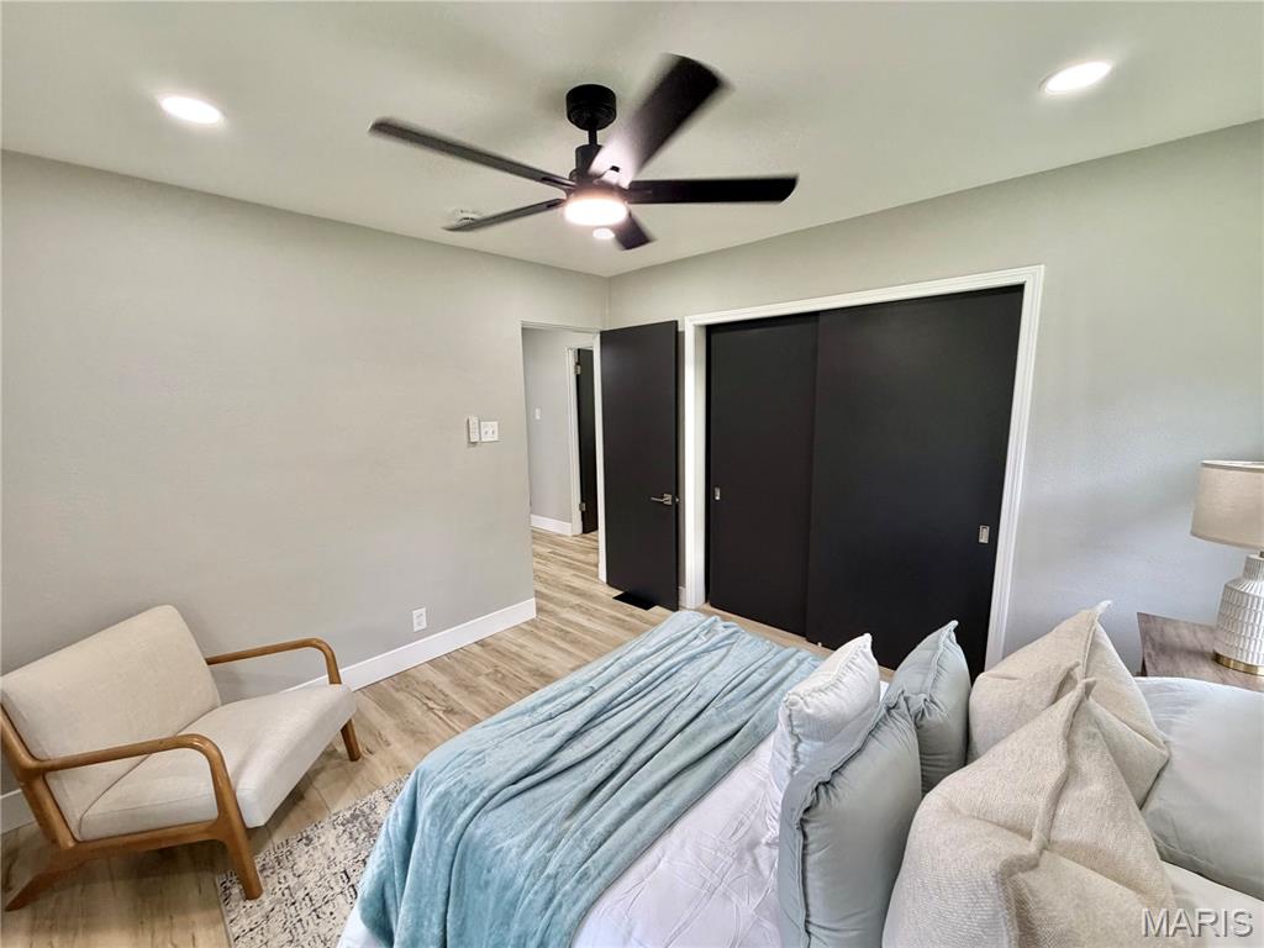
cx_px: 632
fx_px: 511
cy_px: 474
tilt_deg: -9.5
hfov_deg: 102.1
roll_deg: +1.2
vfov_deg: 85.7
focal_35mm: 14
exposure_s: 1/120
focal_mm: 2.22
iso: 200
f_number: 2.2
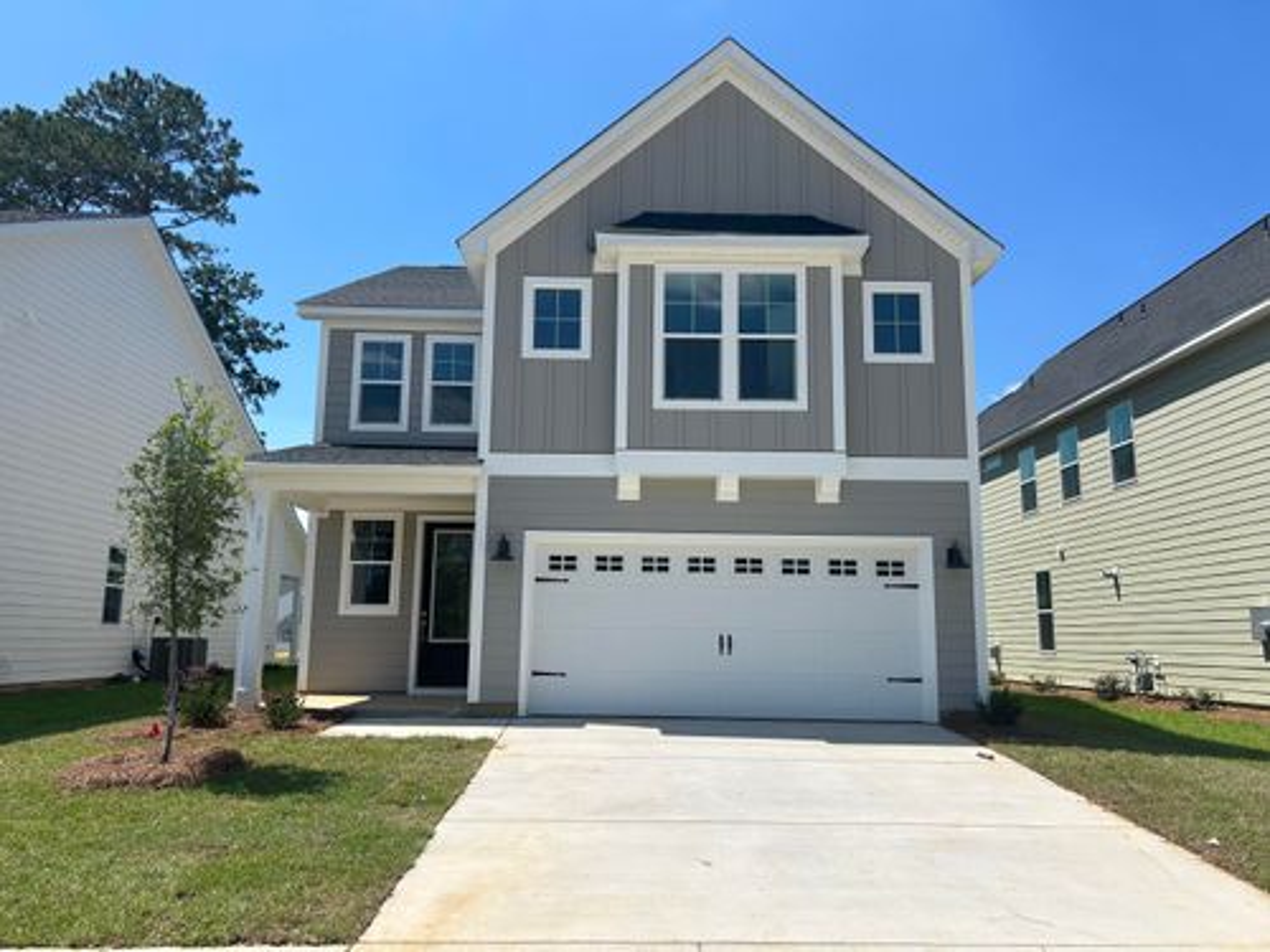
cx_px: 635
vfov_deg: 53.1
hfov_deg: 67.3
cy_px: 476
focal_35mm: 26
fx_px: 954
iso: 50
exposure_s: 1/5319
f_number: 1.5
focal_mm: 5.7
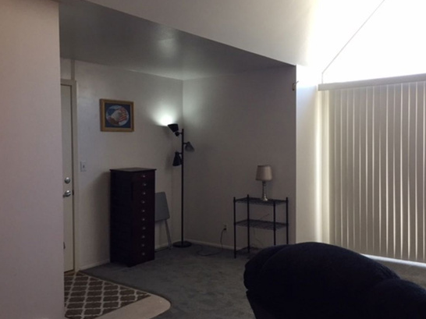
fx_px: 418
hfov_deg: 54.0
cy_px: 160
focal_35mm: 34
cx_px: 223
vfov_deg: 41.8
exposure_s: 1/30
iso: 40
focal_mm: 4.15
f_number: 2.2
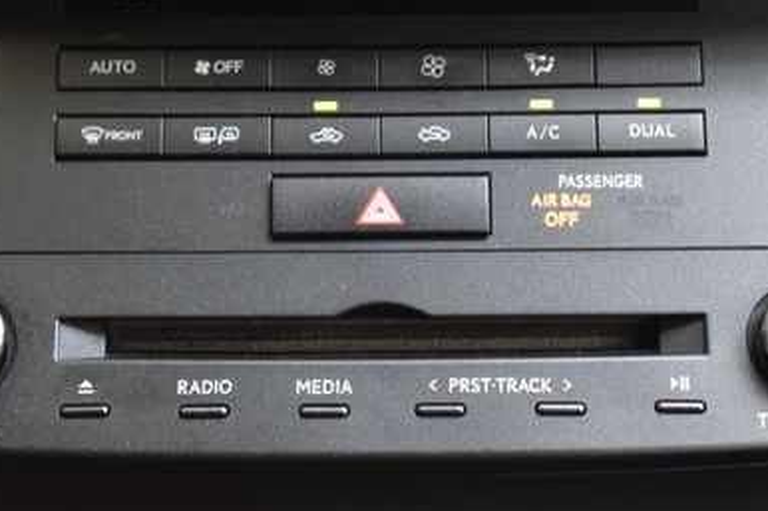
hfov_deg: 15.0
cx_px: 368
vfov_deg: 10.0
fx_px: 2918
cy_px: 165
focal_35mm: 137
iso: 900
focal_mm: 55
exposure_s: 1/15
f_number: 6.3
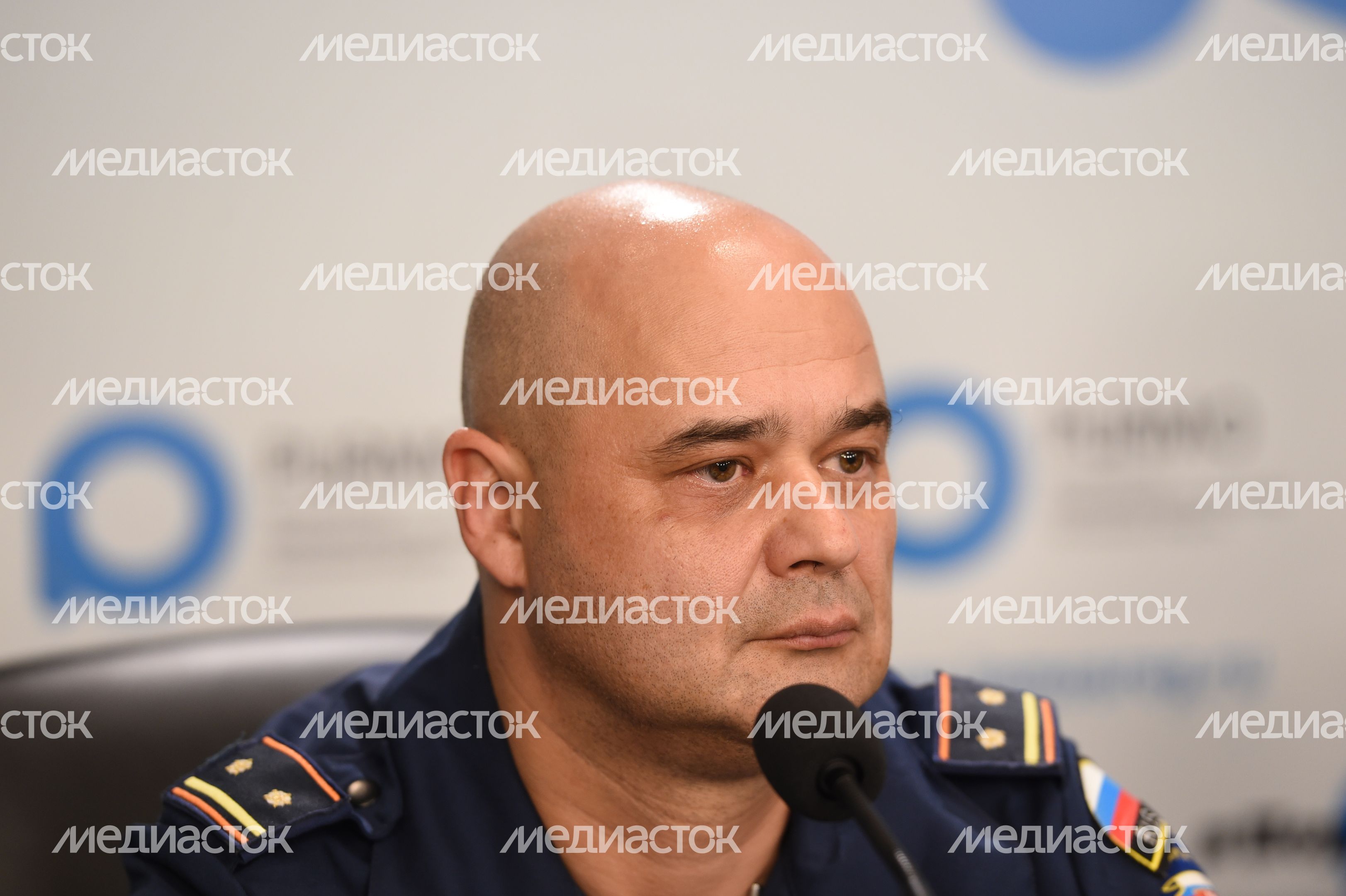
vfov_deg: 7.6
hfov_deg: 11.4
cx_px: 673
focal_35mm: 180
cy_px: 448
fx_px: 6726
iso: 1600
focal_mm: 180
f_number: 3.5
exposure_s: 1/250
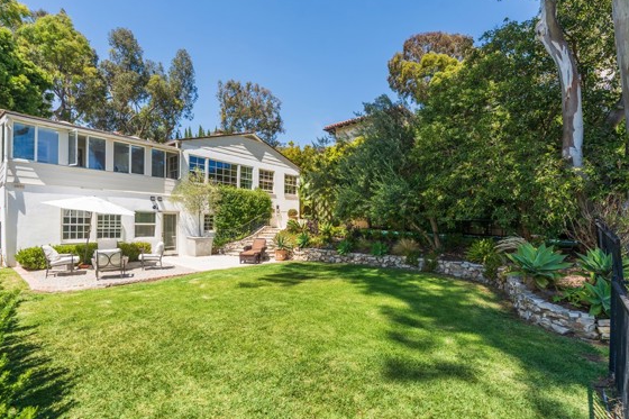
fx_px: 279
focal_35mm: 16
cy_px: 224
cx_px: 311
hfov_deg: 96.7
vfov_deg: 73.6
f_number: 7.1
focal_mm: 14
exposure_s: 1/400
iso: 100
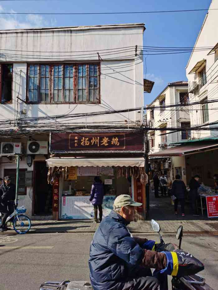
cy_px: 145
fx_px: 227
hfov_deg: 51.4
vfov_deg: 65.3
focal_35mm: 27
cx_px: 109
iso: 50
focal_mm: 5.58
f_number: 1.8
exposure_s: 1/3333
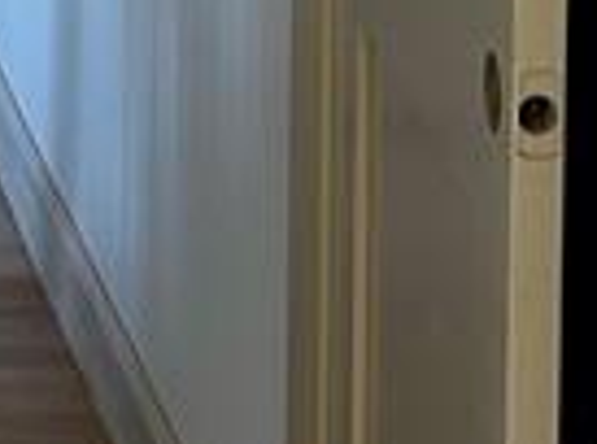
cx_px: -161
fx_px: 3096
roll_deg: -0.2
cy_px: -396
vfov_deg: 7.9
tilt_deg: -2.3
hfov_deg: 10.8
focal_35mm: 180
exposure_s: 1/121
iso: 160
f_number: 1.78
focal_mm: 6.86
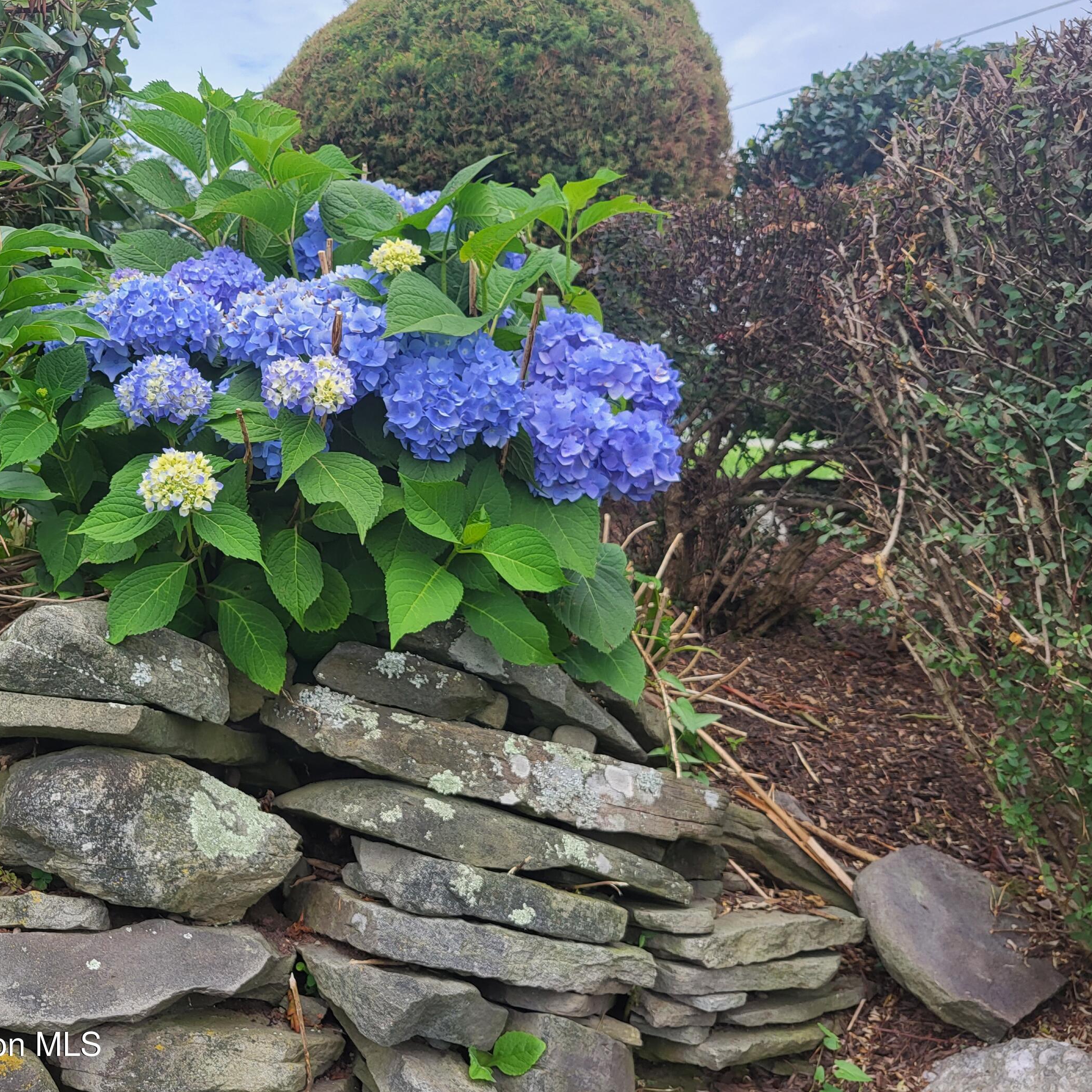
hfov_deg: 49.2
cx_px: 397
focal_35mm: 33
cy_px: 510
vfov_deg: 49.7
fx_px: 1178
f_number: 1.8
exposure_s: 1/1041
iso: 40
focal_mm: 5.4
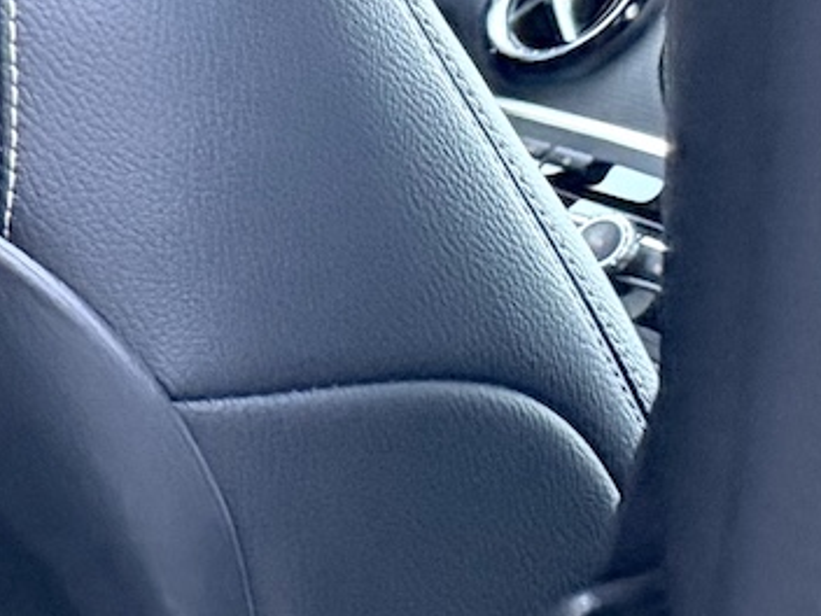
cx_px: -1332
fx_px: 3107
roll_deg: -5.1
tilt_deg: -27.4
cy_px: 805
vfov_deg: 11.0
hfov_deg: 11.5
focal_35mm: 131
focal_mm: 6.76
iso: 800
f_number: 1.78
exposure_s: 1/46
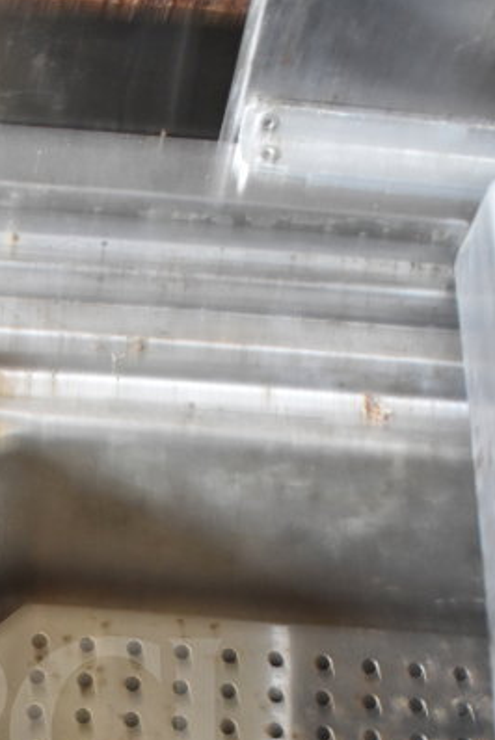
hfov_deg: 21.5
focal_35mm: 62
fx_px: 1276
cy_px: 786
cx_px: 54
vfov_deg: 29.6
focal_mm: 18
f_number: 3.5
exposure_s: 1/30
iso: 1400
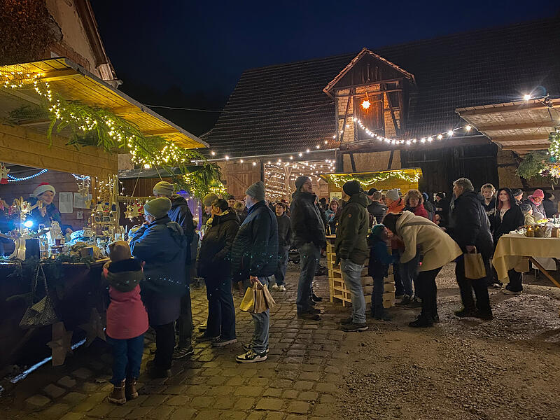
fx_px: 421
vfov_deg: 53.1
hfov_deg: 67.3
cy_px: 210
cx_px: 280
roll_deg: +0.8
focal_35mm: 26
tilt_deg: +1.1
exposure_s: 1/17
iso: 800
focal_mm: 4.25
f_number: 1.8
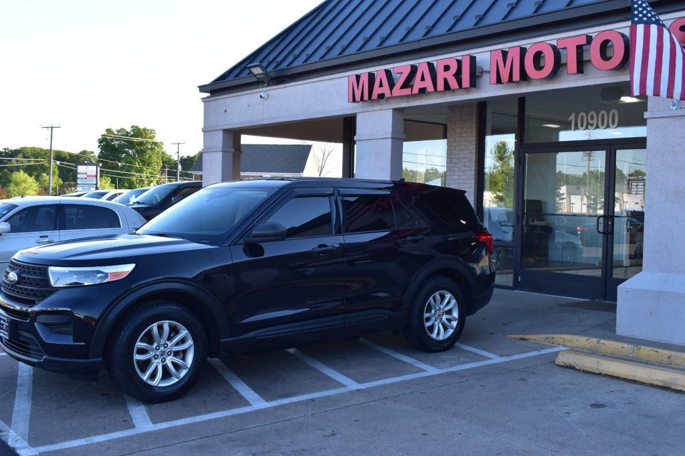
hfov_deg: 47.9
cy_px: 228
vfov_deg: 33.0
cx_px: 342
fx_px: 770
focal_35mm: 40
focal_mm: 27
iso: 400
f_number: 9
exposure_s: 1/160
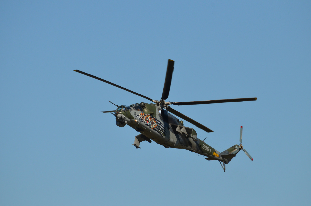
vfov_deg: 3.0
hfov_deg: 4.6
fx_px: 3879
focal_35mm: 450
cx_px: 156
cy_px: 103
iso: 360
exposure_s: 1/2000
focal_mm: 300
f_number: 8
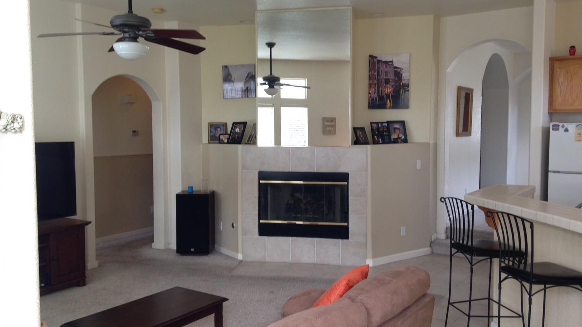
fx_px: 555
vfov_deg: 32.8
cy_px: 158
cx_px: 291
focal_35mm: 36
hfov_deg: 55.3
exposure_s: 1/30
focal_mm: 4.12
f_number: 2.4
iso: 50
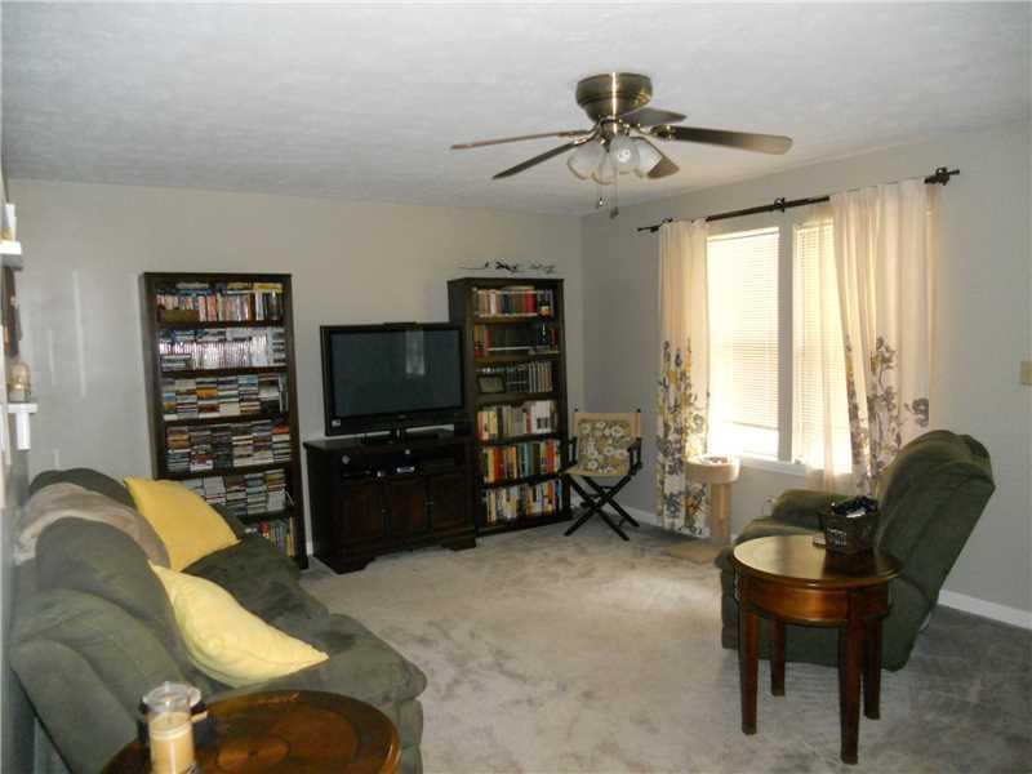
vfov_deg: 51.4
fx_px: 805
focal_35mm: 27
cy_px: 387
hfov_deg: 65.3
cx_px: 516
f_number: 3.2
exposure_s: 1/25
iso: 500
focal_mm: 4.9
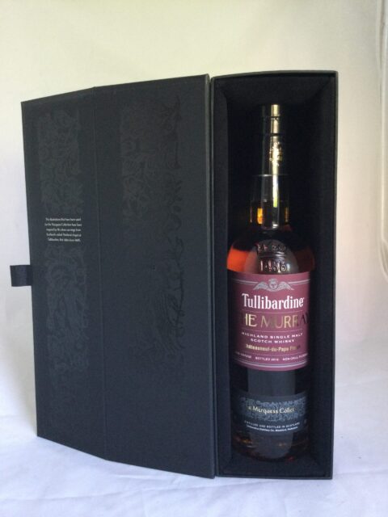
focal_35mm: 31
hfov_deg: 45.4
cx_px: 194
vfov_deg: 58.4
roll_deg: +1.9
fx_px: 463
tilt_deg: -6.0
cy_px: 258
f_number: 2.4
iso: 200
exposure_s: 1/33
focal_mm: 3.3
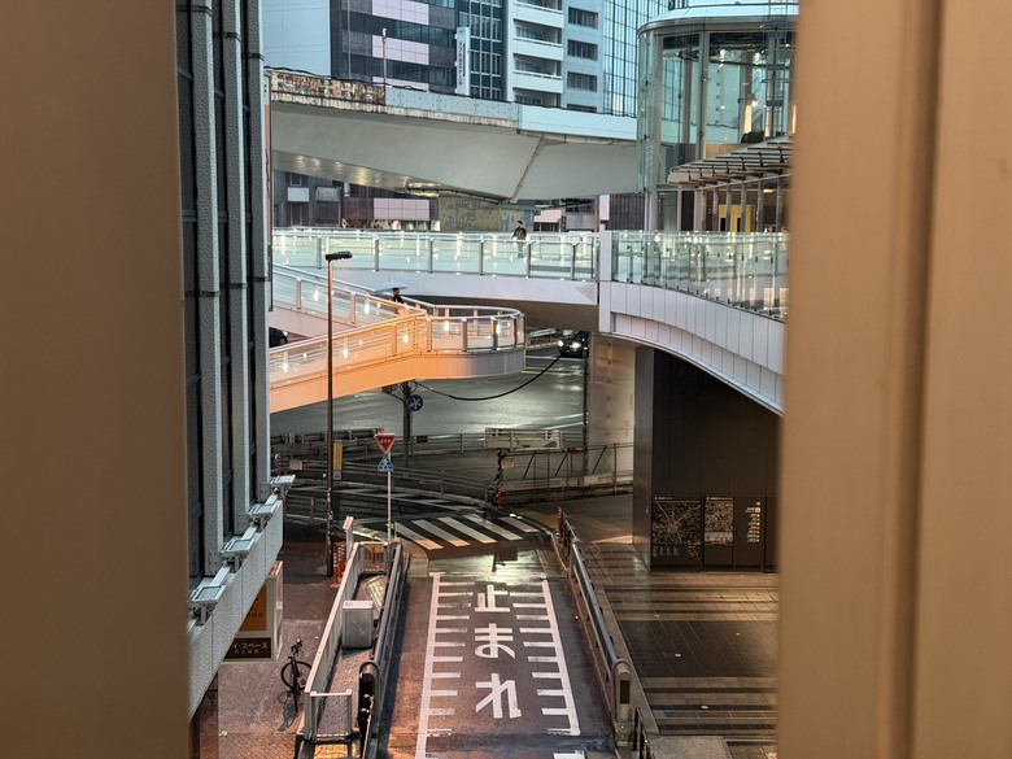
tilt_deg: -6.3
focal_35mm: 48
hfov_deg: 39.7
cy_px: 380
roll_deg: -0.7
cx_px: 506
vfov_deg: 30.3
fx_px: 1403
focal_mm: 6.76
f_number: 1.78
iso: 320
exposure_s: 1/33
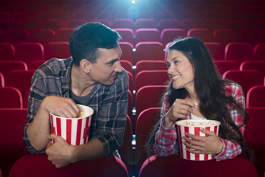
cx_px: 132
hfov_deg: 39.6
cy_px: 88
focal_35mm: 50
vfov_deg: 27.0
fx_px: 368
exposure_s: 1/160
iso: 500
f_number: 4
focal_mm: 50
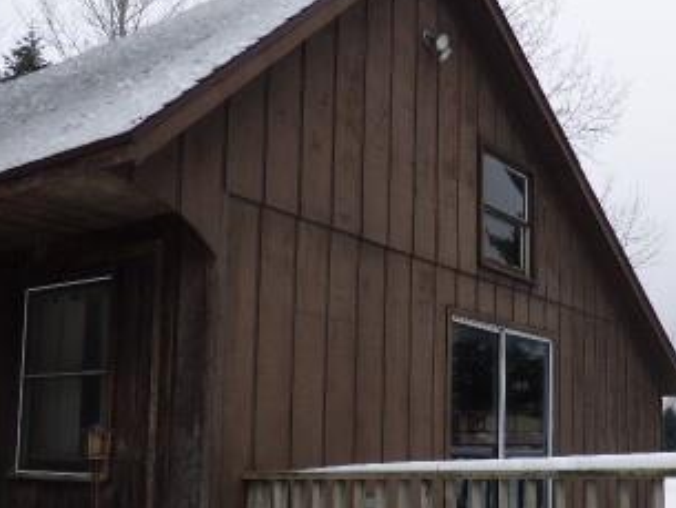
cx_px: 401
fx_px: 821
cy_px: 375
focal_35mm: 42
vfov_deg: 33.7
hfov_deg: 44.6
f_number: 2.8
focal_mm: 3.58
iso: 100
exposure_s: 1/500
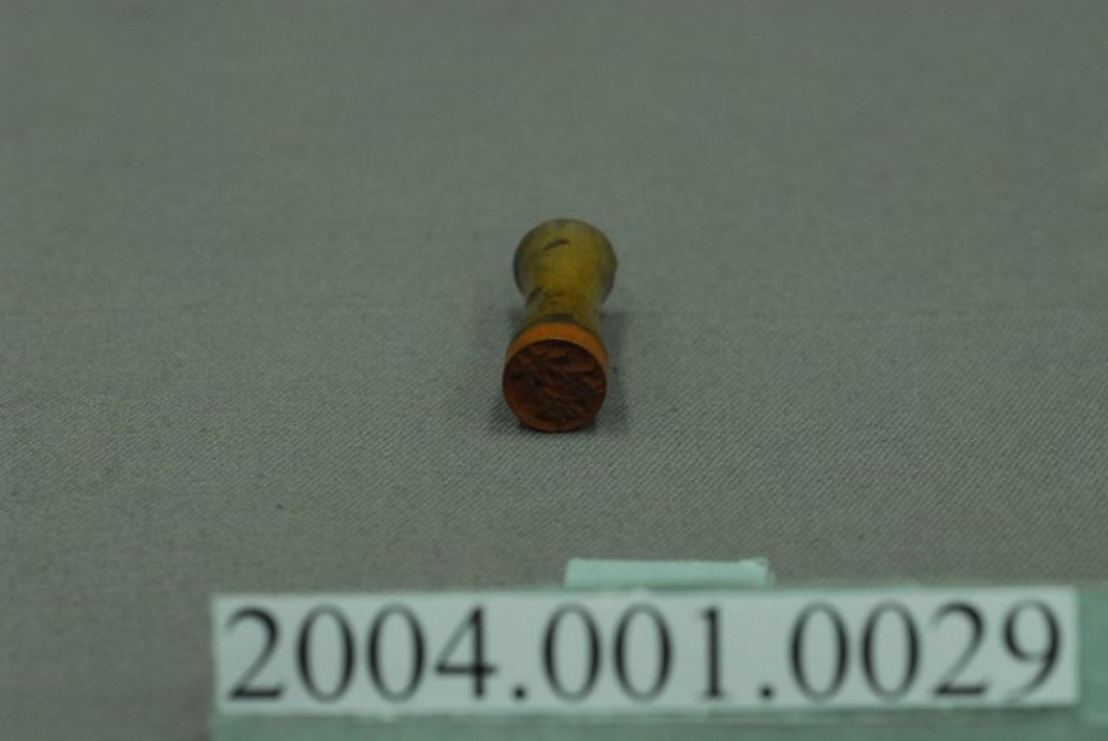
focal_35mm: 90
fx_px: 2772
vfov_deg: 15.2
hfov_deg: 22.6
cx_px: 554
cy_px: 370
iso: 1000
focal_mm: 60
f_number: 10
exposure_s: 1/20
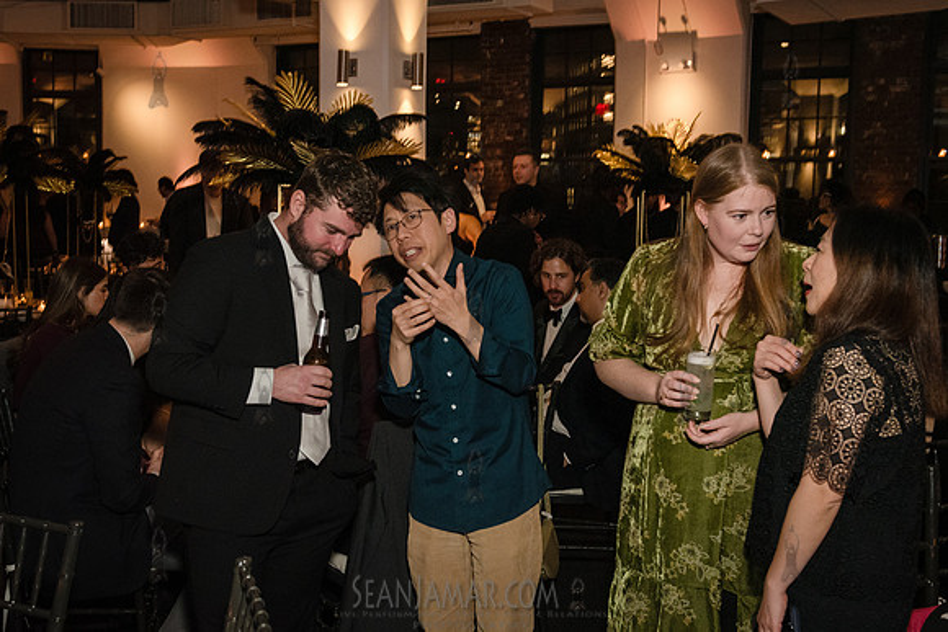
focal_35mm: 43
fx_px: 1135
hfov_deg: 45.2
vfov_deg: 31.1
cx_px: 411
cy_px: 306
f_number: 4.5
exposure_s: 1/160
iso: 5000
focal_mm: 35
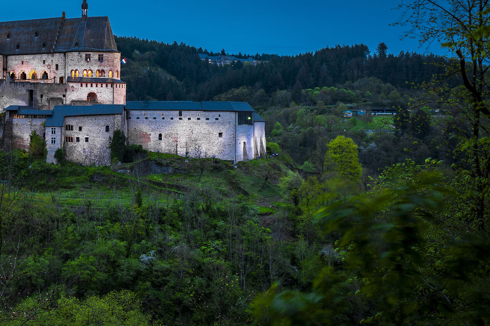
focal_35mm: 66
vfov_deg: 20.5
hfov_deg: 29.2
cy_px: 95
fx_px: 898
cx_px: 41
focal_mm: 35
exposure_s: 6
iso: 64
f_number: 10
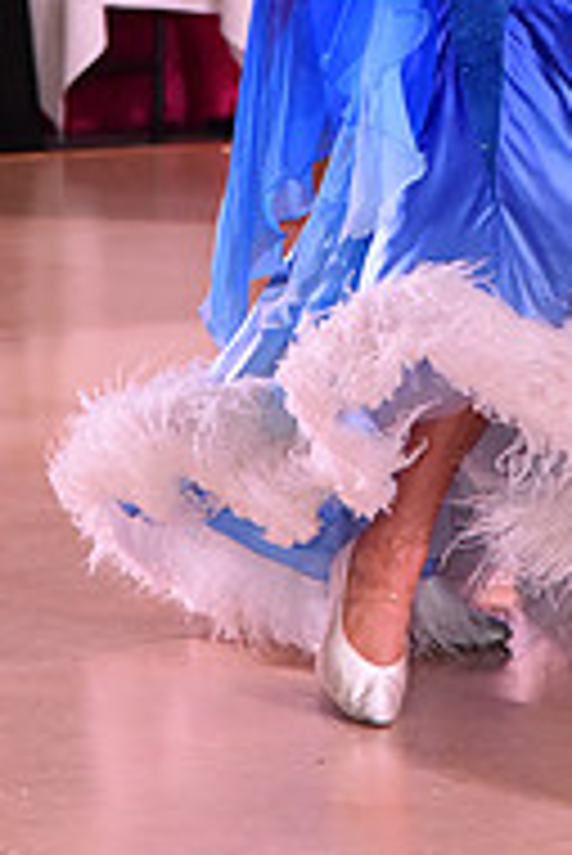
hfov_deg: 3.8
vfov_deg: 5.6
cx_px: 439
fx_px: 8706
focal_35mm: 366
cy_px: -153
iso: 2500
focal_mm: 120
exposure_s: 1/320
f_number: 5.6
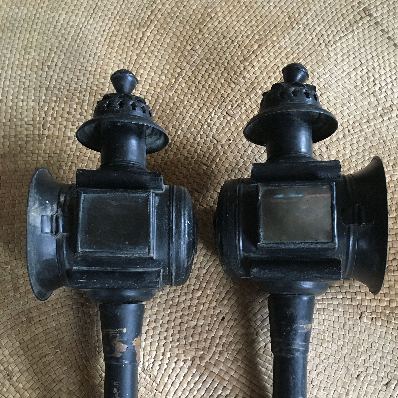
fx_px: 455
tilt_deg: -73.7
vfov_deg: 46.5
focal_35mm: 35
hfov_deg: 47.2
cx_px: 203
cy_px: 262
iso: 200
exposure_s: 1/20
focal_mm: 4.15
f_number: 2.2
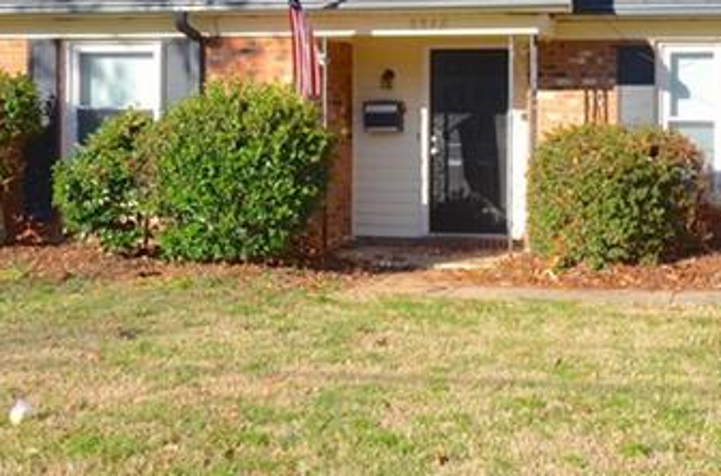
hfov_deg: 31.3
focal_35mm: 64
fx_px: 1278
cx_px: 479
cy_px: 104
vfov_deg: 20.9
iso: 640
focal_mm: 14
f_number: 11
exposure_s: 1/500
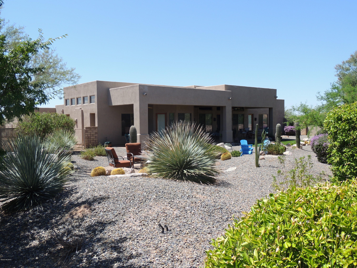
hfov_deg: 55.4
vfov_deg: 42.9
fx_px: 340
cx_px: 178
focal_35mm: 33
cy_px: 134
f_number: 3.2
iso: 100
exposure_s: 1/800
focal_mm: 5.8
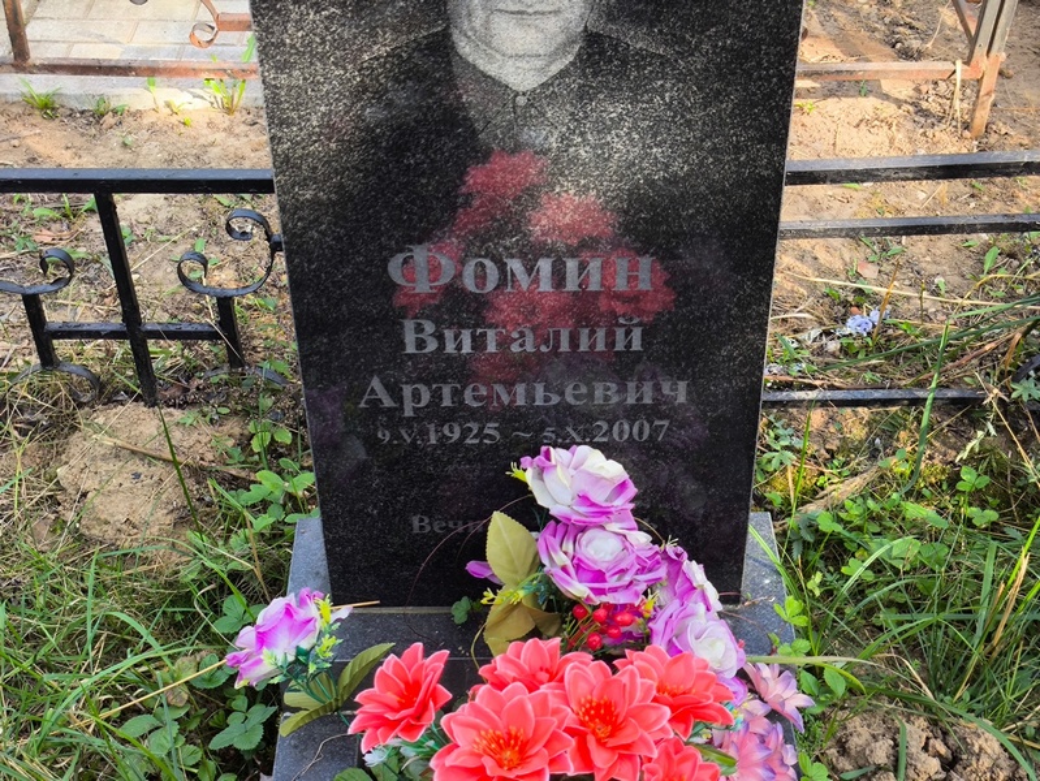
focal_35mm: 50
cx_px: 520
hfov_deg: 38.2
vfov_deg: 29.1
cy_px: 390
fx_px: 1503
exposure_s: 1/324
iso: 50
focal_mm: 4.71
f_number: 1.7
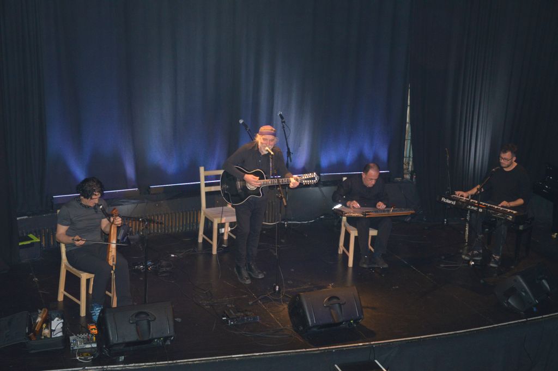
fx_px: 883
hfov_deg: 35.1
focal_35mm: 57
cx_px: 279
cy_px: 186
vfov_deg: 23.7
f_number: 4.5
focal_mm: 38
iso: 800
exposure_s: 1/60
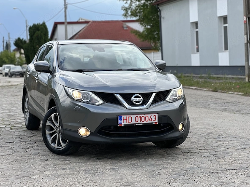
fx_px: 563
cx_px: 124
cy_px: 94
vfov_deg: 18.9
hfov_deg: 25.0
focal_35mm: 78
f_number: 2.8
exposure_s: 1/199
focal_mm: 9
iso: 25
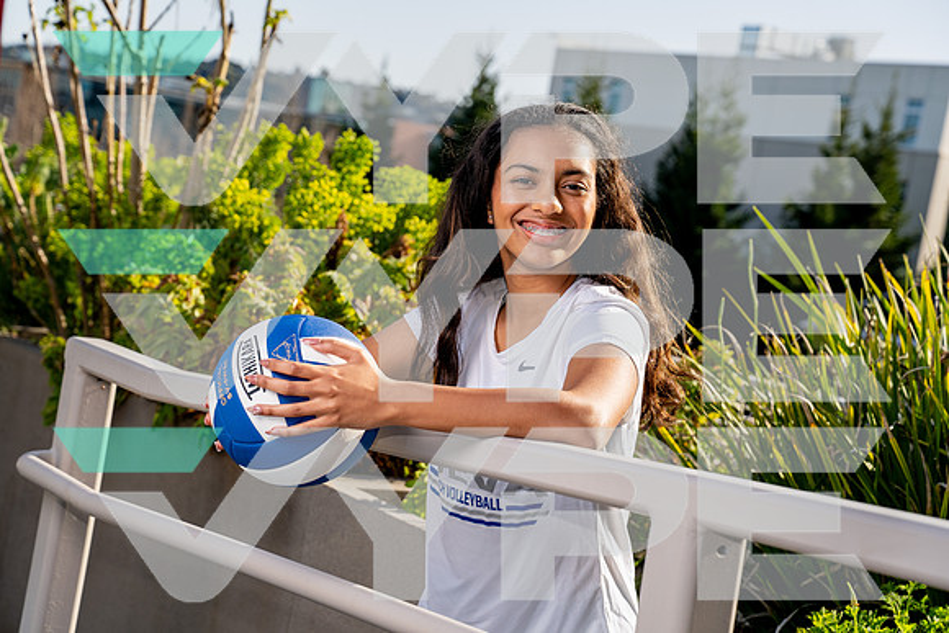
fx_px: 1846
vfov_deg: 19.5
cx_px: 474
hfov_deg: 28.8
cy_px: 316
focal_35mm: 70
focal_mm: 70
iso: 100
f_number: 5.6
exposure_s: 1/640
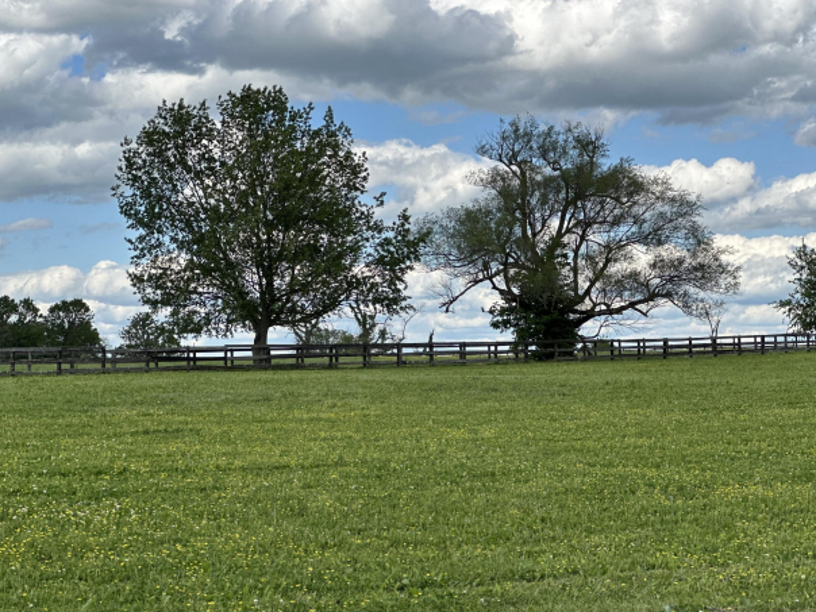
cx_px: 411
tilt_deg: +3.1
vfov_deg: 17.4
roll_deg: +0.4
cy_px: 308
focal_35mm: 85
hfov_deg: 23.0
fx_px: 2004
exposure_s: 1/769
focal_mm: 9
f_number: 2.8
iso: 32
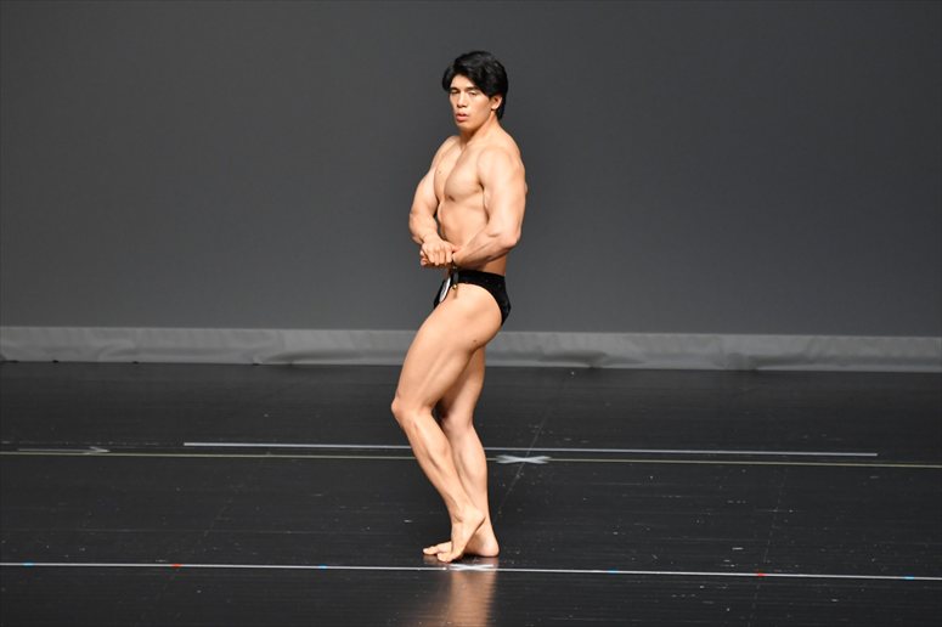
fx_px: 8239
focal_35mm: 315
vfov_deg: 4.4
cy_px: 314
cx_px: 471
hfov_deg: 6.5
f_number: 5.6
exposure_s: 1/400
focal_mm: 210
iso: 2500
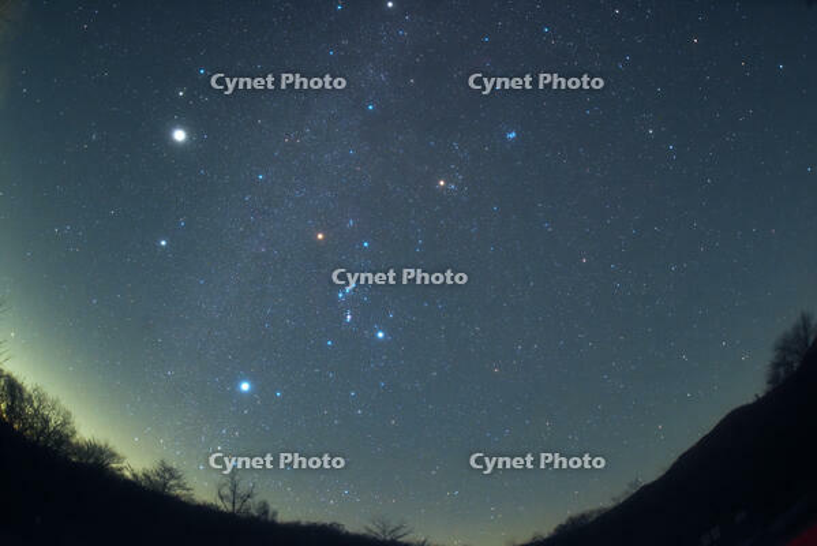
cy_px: 273
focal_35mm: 15
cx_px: 408
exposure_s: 20
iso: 1600
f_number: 2.8
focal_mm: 15
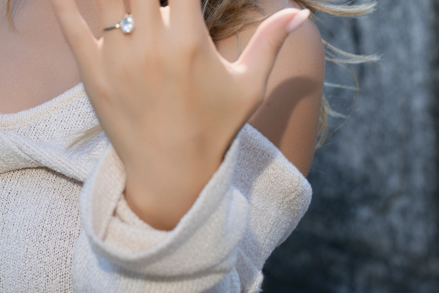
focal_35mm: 170
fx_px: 2073
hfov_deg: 12.0
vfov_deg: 8.0
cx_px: 85
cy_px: -87
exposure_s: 1/250
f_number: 5.6
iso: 250
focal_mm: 68
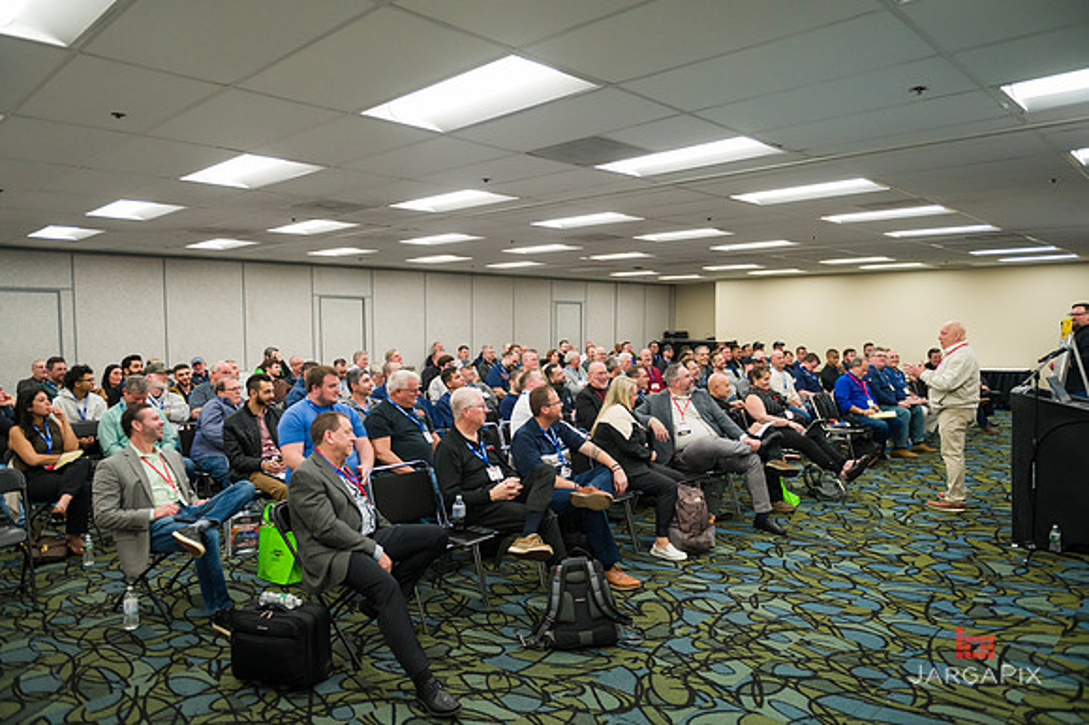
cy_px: 362
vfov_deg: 53.1
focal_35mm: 24
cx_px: 544
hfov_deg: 73.8
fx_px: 726
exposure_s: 1/800
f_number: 3.2
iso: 3200
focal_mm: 24
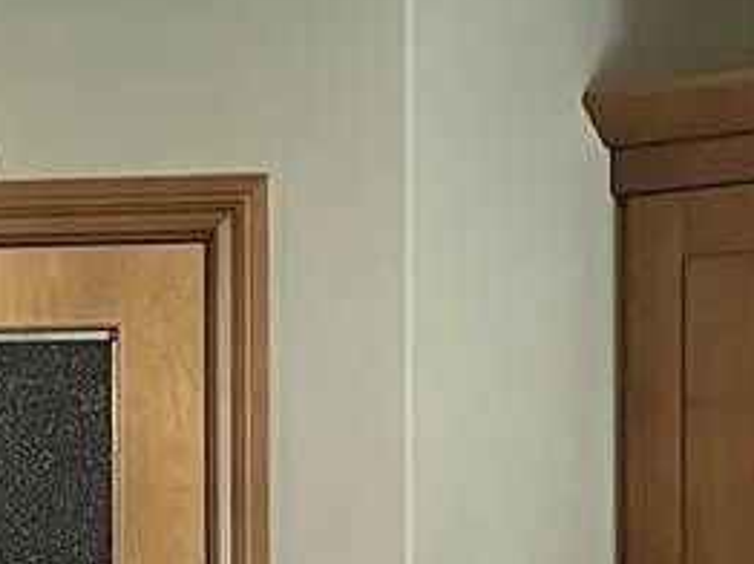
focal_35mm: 159
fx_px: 3460
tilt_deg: -2.0
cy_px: 691
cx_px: -155
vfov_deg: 9.2
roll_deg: +0.1
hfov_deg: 12.2
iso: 100
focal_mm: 5.1
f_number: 1.6
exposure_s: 1/60
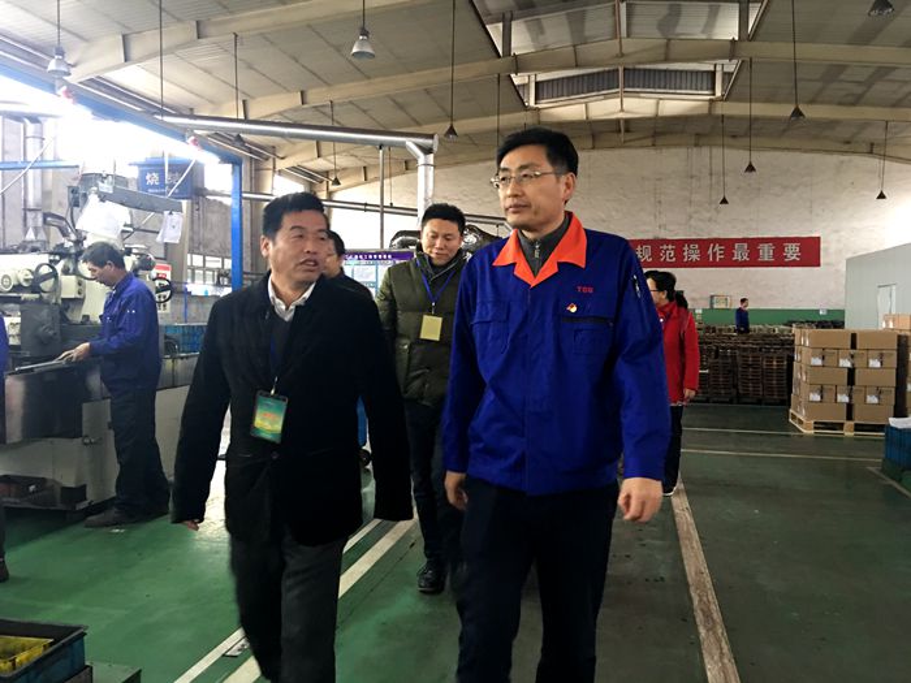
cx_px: 456
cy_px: 342
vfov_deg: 48.2
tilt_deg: +0.5
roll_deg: -0.2
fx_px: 763
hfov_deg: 61.7
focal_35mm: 29
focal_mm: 4.15
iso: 100
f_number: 2.2
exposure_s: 1/8
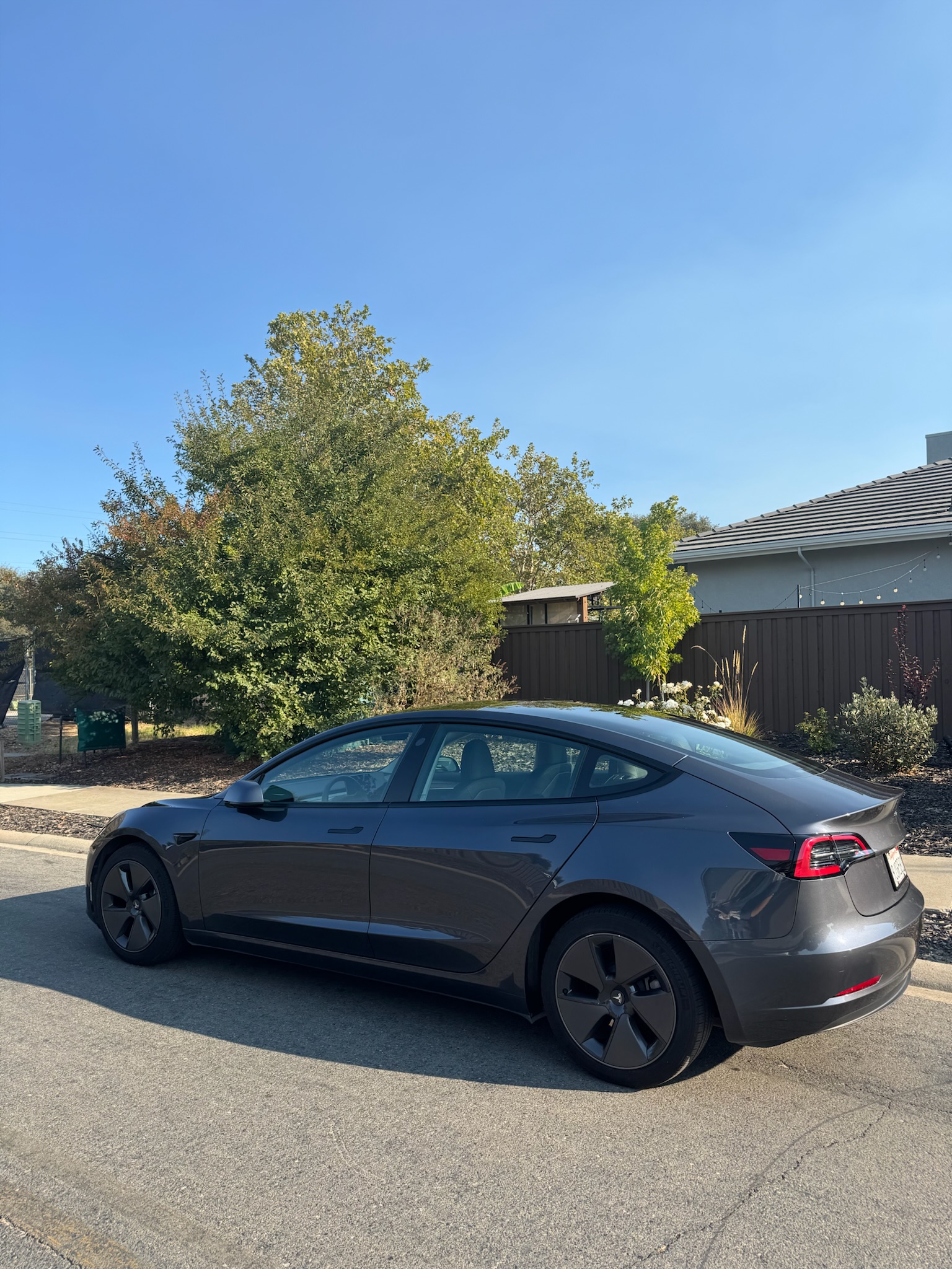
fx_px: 880
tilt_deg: +2.5
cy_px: 634
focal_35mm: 24
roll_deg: +1.5
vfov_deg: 71.6
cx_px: 476
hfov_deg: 56.8
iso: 80
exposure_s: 1/2604
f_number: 1.78
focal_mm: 6.76
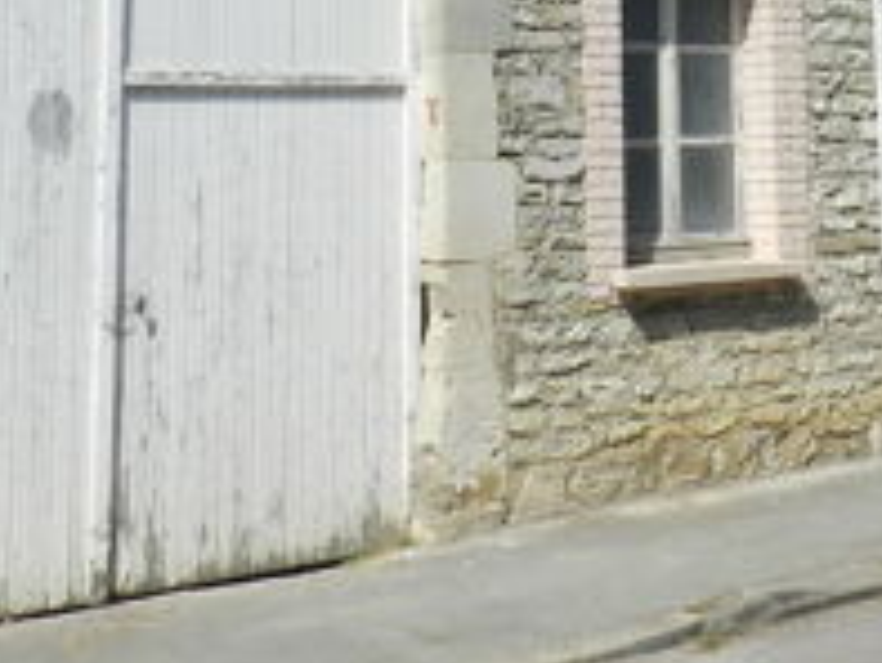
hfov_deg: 24.6
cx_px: 707
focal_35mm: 78
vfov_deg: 18.0
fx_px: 1989
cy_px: -139
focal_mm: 5.6
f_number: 5
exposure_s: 1/800
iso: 160
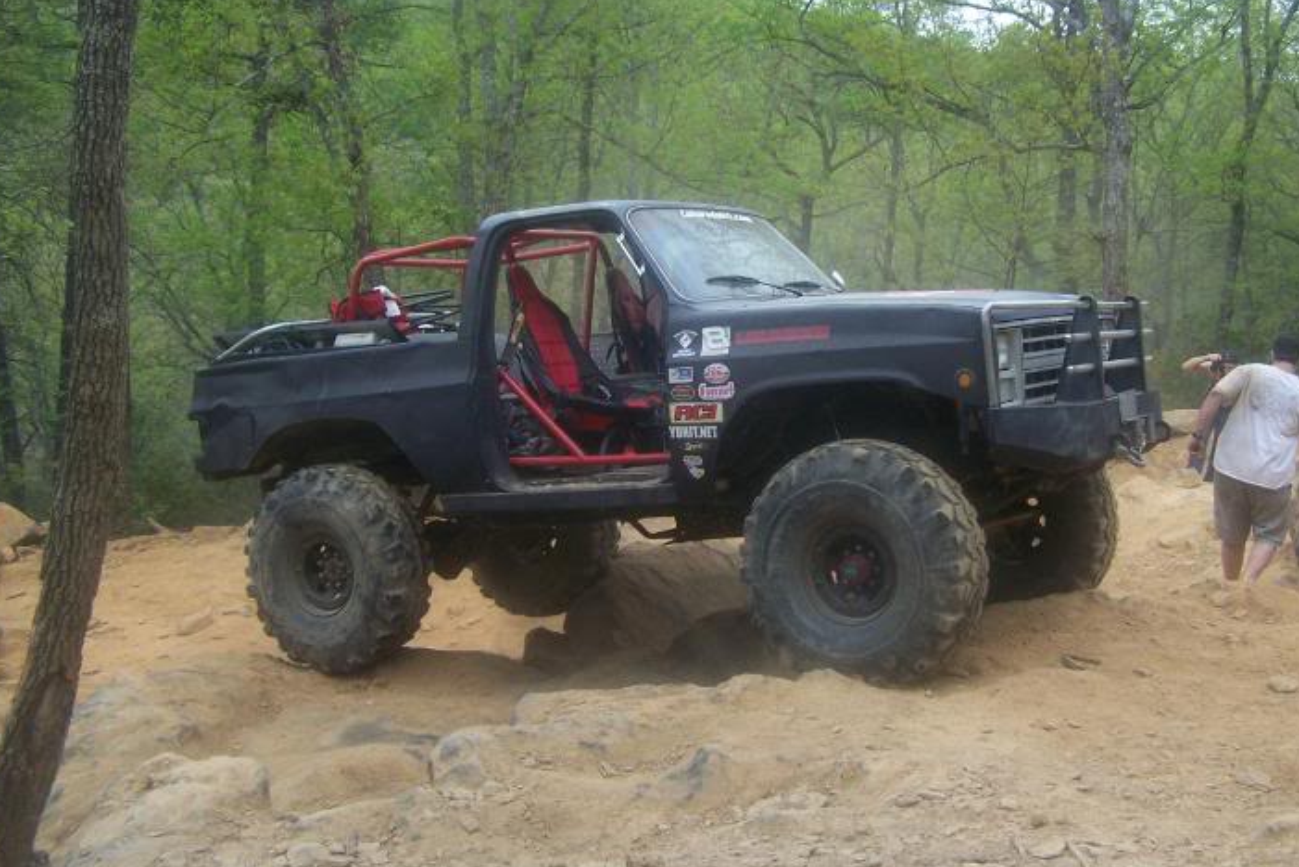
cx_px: 715
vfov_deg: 29.8
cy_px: 341
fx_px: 1624
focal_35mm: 45
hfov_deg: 43.5
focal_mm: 6.3
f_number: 2.8
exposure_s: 1/160
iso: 100
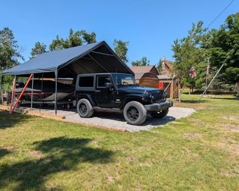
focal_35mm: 26
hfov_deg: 66.0
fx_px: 184
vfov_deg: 54.9
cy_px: 98
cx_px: 111
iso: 21
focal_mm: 6.9
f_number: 1.68
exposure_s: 1/848
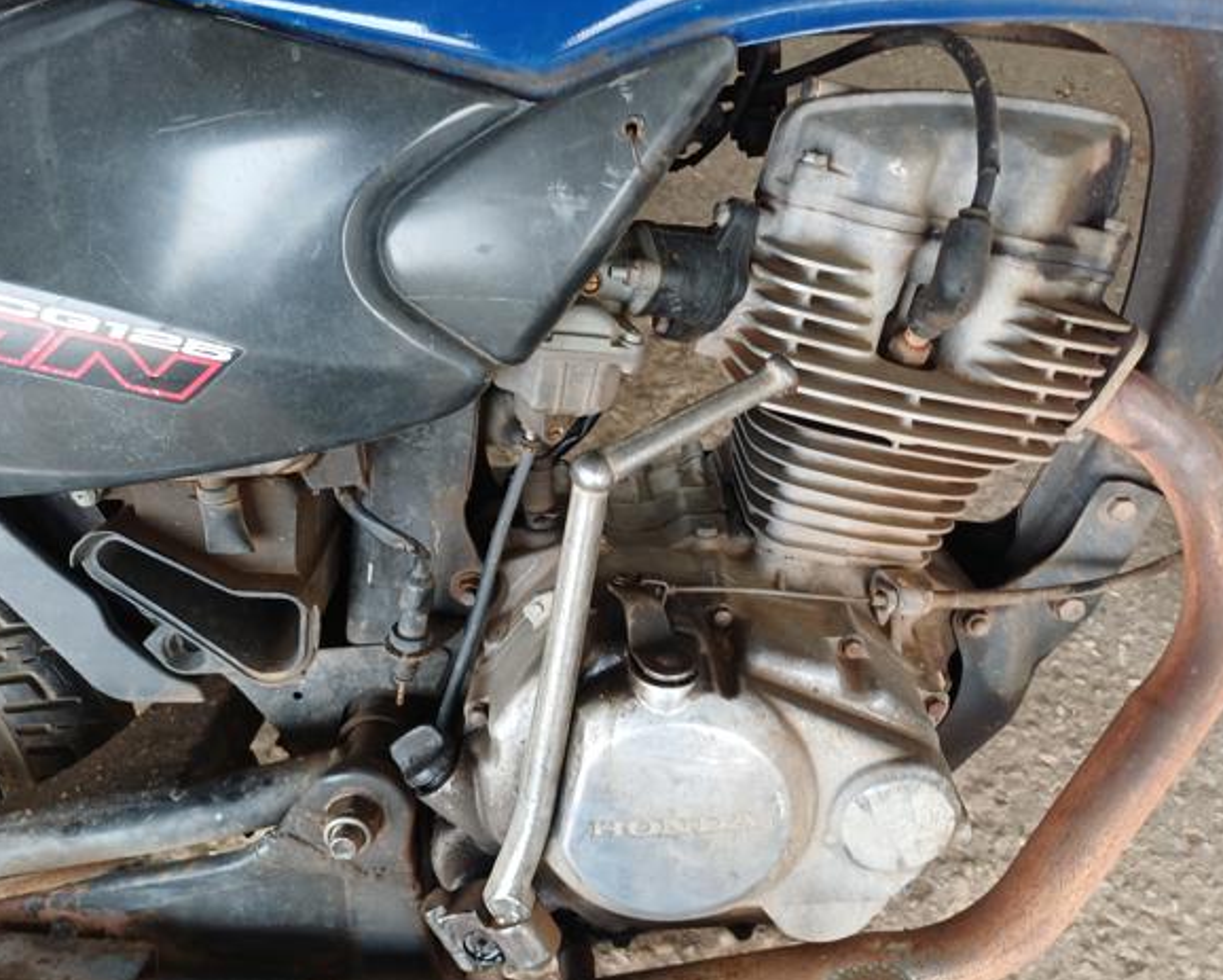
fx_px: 978
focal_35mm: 27
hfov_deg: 64.0
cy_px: 487
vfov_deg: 53.2
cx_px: 633
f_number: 1.8
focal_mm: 4.65
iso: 100
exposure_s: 1/50
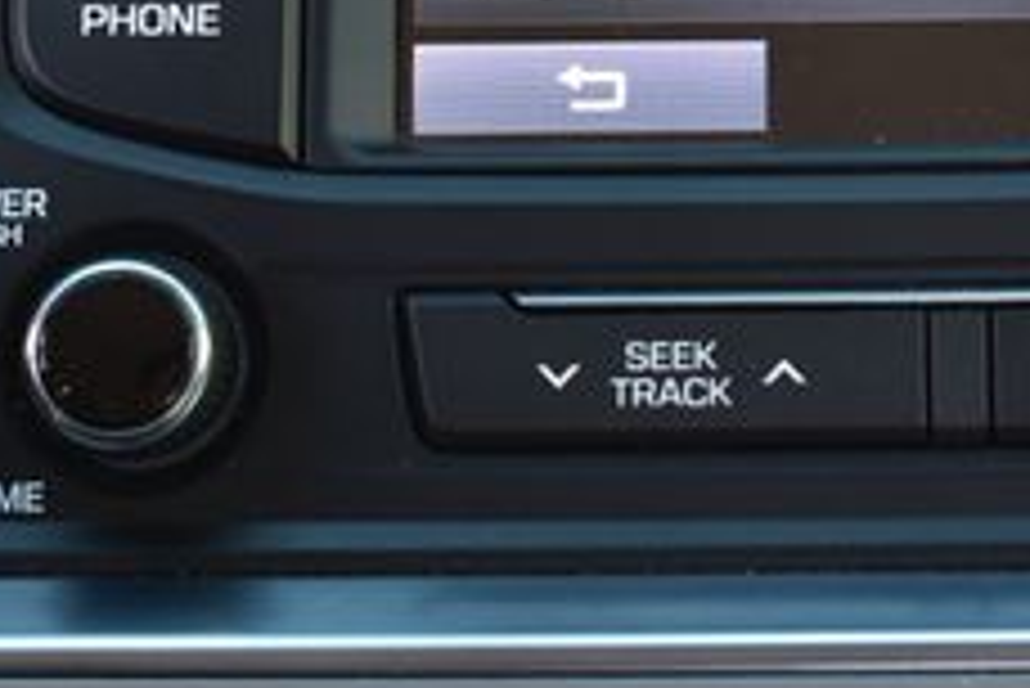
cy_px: -157
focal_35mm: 134
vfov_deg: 10.1
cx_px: 855
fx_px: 3836
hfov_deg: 15.2
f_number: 6.3
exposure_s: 1/20
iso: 400
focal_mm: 32
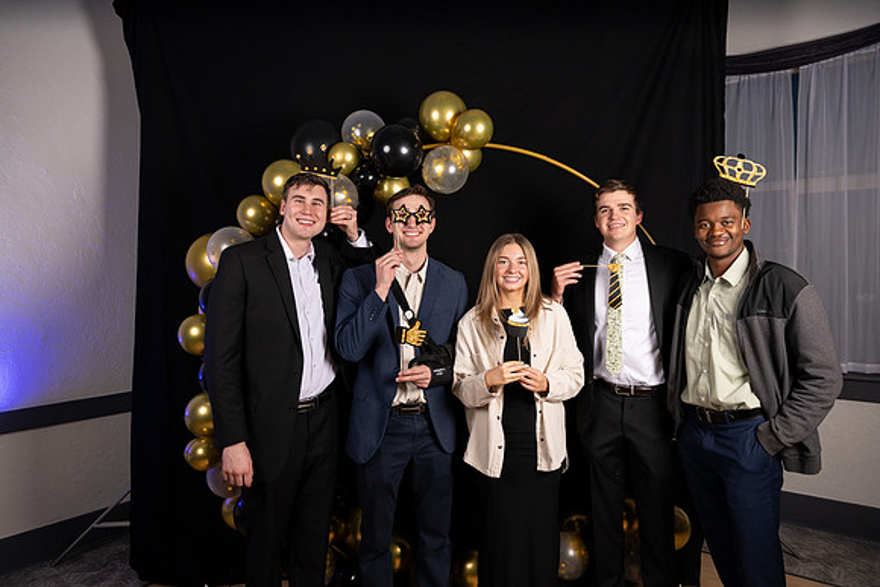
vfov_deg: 49.6
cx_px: 440
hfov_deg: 69.4
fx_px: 636
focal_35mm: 26
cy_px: 294
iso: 320
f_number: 4.5
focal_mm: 26
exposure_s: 1/250
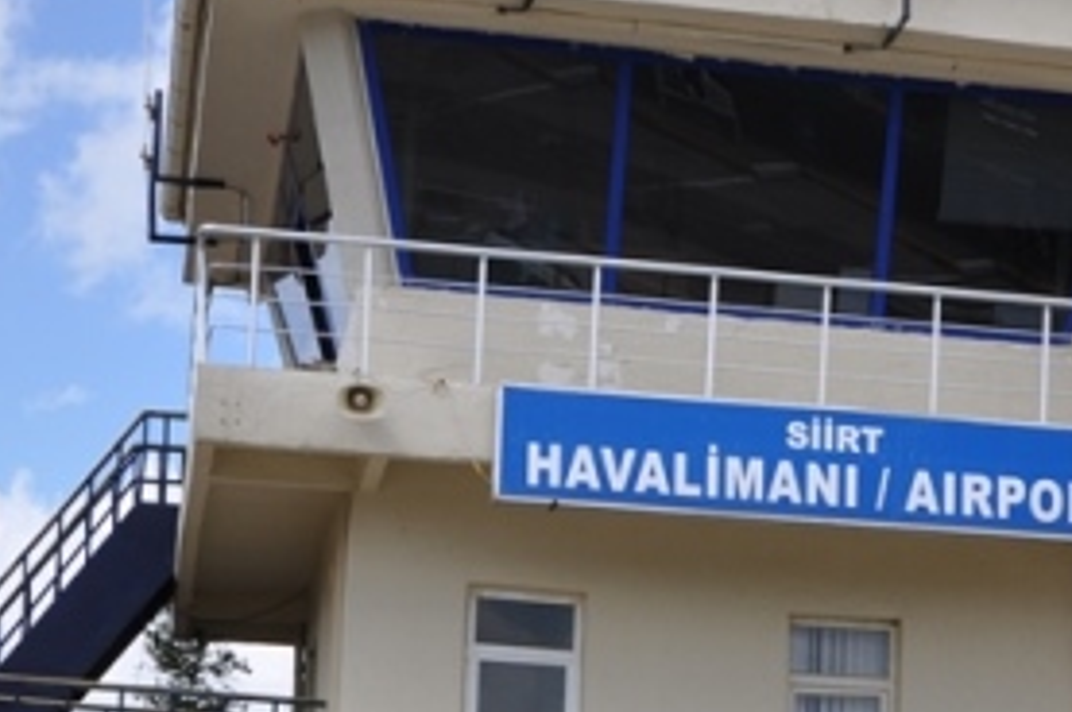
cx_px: 762
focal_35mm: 108
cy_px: 969
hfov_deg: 18.8
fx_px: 3225
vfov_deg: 12.2
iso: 200
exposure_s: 1/320
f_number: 9
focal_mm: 25
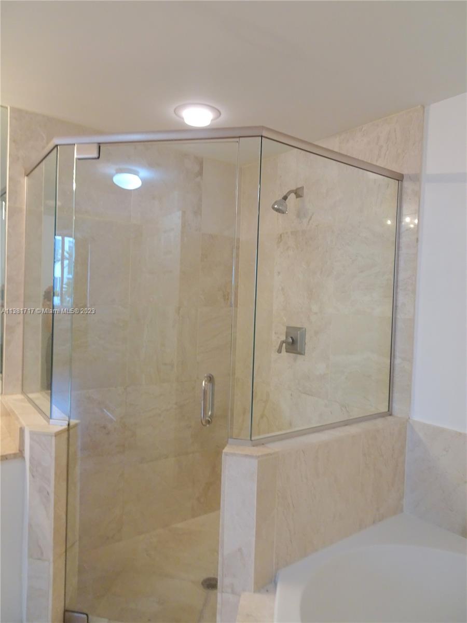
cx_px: 234
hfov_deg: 56.8
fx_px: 432
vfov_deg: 71.6
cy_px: 312
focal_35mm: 24
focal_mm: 4.1
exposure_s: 1/30
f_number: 3.5
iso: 200
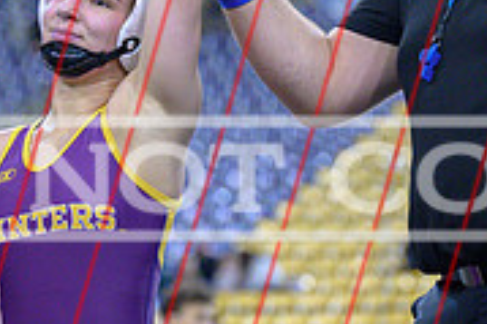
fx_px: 4136
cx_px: 357
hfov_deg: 6.7
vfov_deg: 4.5
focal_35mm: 306
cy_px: 126
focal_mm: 79
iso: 4000
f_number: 2.8
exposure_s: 1/640
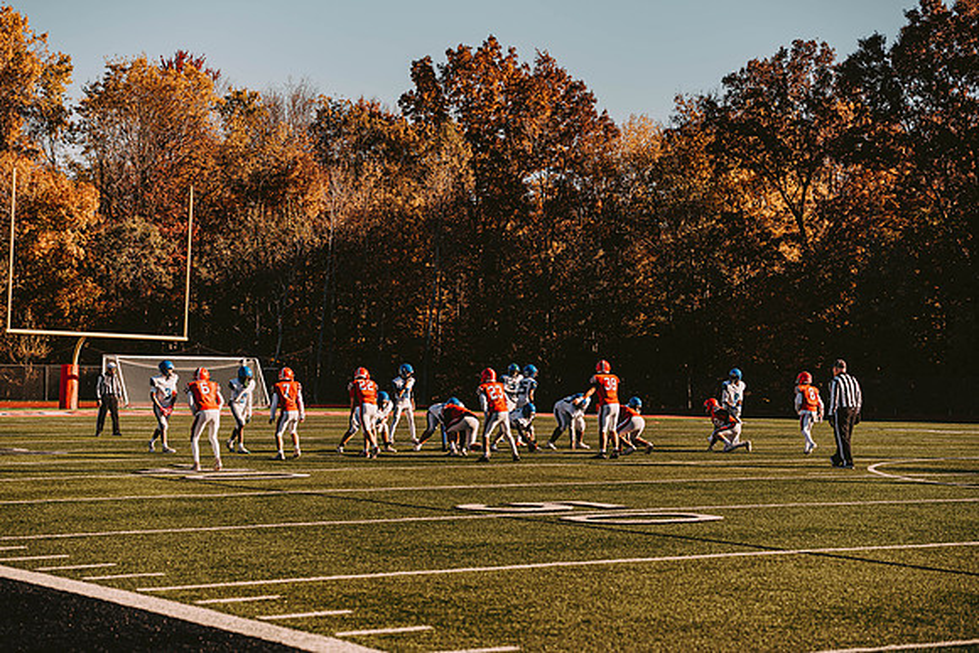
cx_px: 490
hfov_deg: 28.8
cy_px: 326
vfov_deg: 19.5
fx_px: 1904
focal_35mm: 70
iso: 250
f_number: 3.5
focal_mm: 70
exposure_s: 1/2000
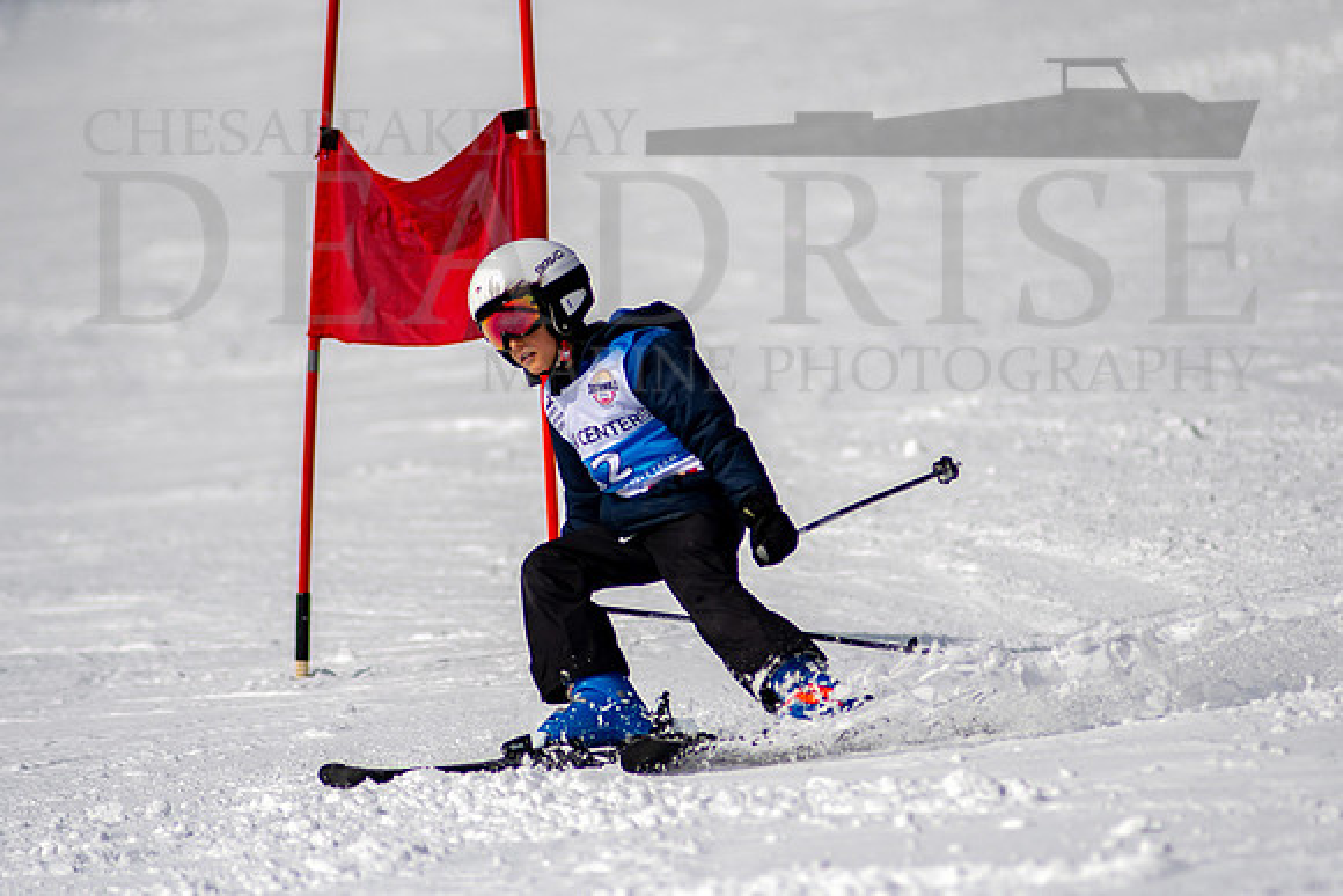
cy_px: 439
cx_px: 675
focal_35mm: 541
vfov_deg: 2.5
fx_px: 20169
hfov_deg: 3.8
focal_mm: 300
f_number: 2.8
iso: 100
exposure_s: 1/8000
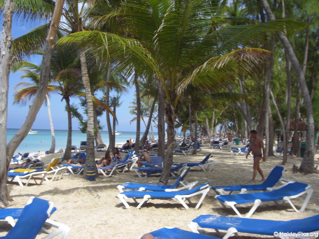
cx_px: 160
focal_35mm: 38
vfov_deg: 37.7
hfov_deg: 49.0
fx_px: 350
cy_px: 120
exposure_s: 1/125
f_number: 8
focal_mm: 6.2
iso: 64
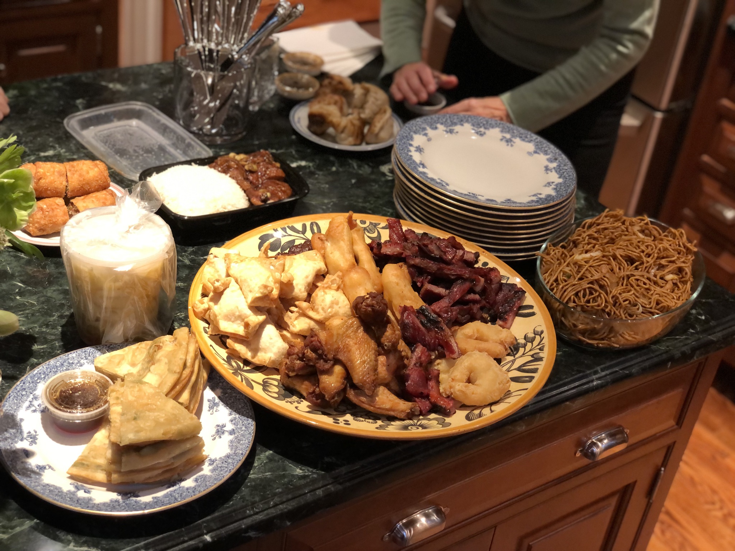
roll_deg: -8.7
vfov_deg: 28.0
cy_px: 276
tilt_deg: -33.5
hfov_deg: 36.8
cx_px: 368
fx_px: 1104
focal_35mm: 52
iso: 125
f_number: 2.4
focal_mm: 6
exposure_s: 1/30
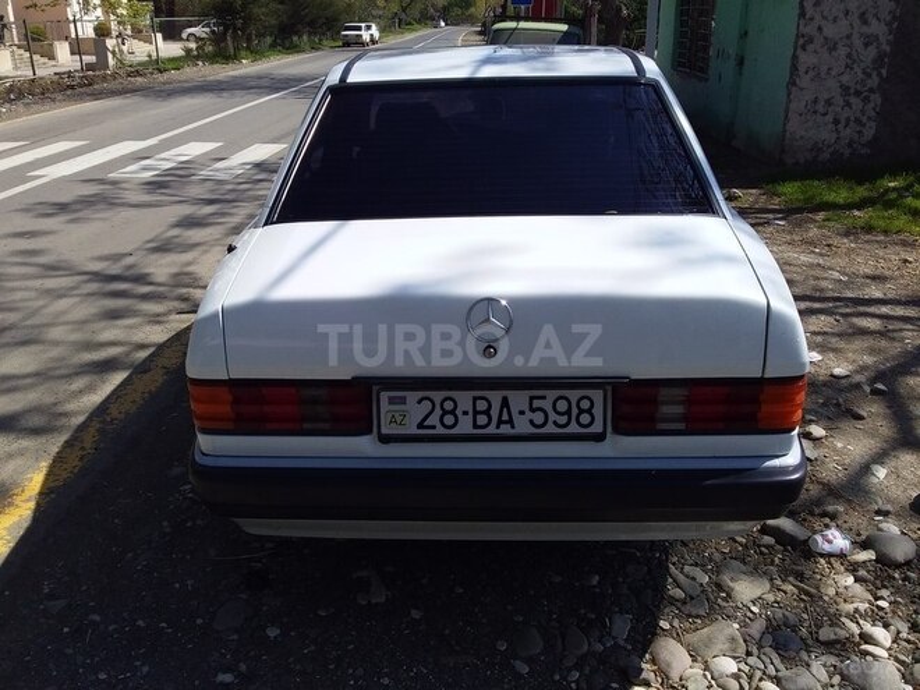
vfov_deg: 45.4
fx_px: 824
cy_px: 345
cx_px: 460
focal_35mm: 31
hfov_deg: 58.4
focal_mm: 3.3
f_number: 2.2
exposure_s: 1/1763
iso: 40
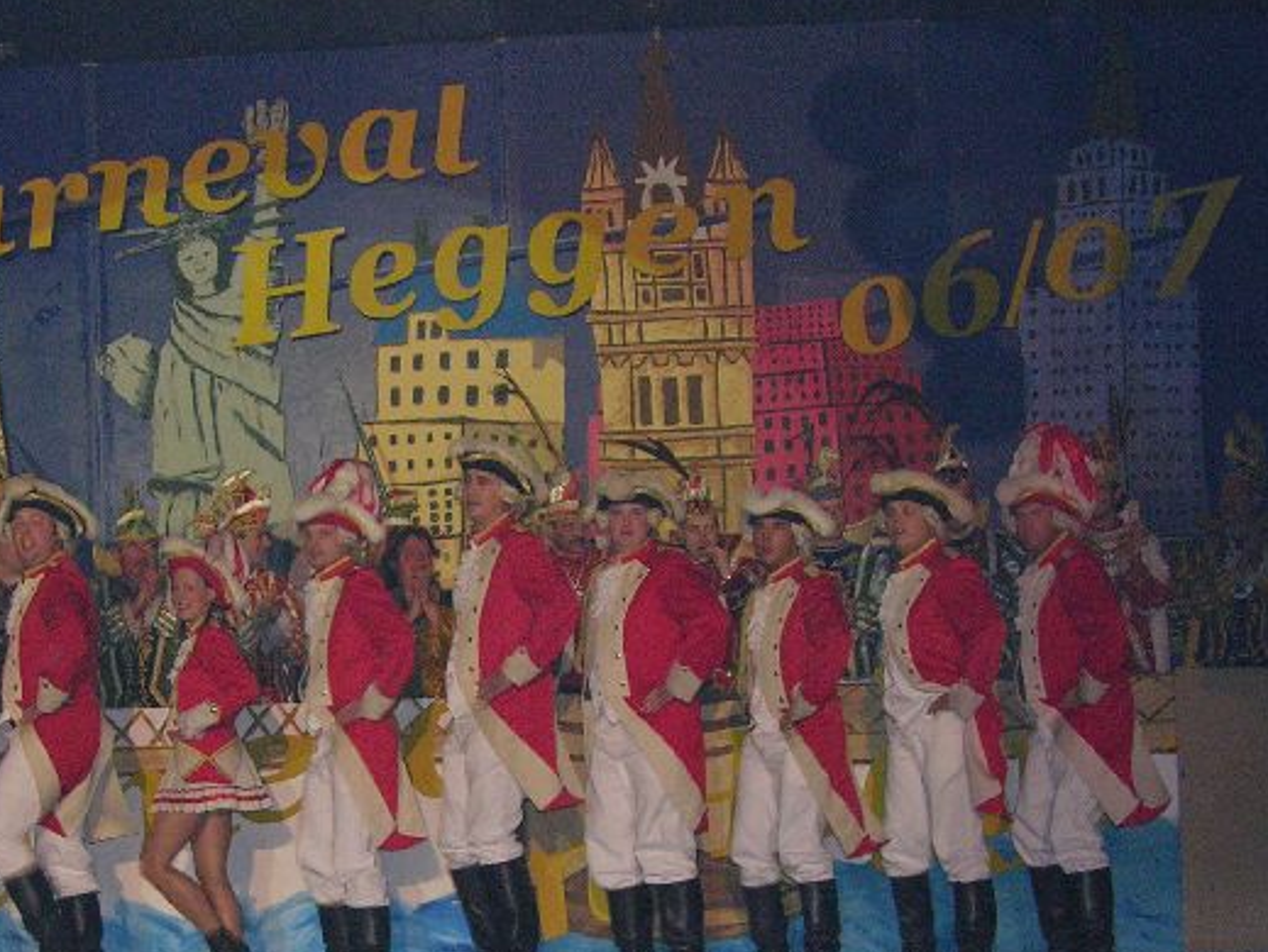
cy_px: 813
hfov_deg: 27.8
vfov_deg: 21.0
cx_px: 335
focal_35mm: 69
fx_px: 2529
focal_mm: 8.9
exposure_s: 1/60.1
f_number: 2.8
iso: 200
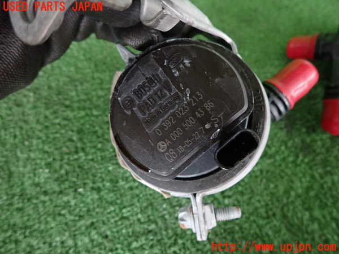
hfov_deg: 69.4
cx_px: 170
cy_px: 127
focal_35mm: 25
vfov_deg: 54.9
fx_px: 245
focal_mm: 4.5
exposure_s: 1/30
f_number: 2
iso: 500
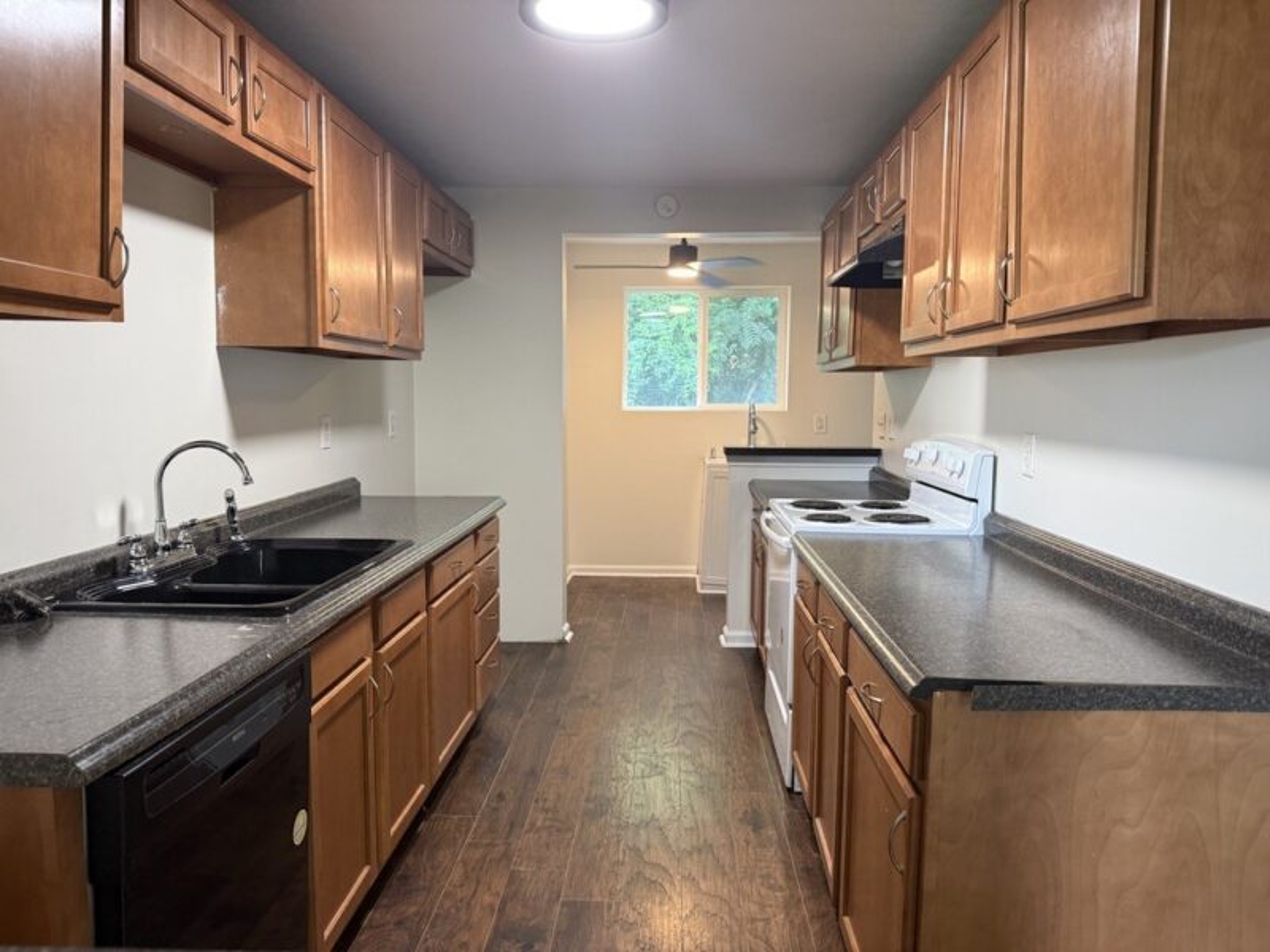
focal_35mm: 24
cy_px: 476
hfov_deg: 71.6
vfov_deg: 56.8
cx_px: 635
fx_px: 881
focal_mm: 6.76
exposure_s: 1/60
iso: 250
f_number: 1.78
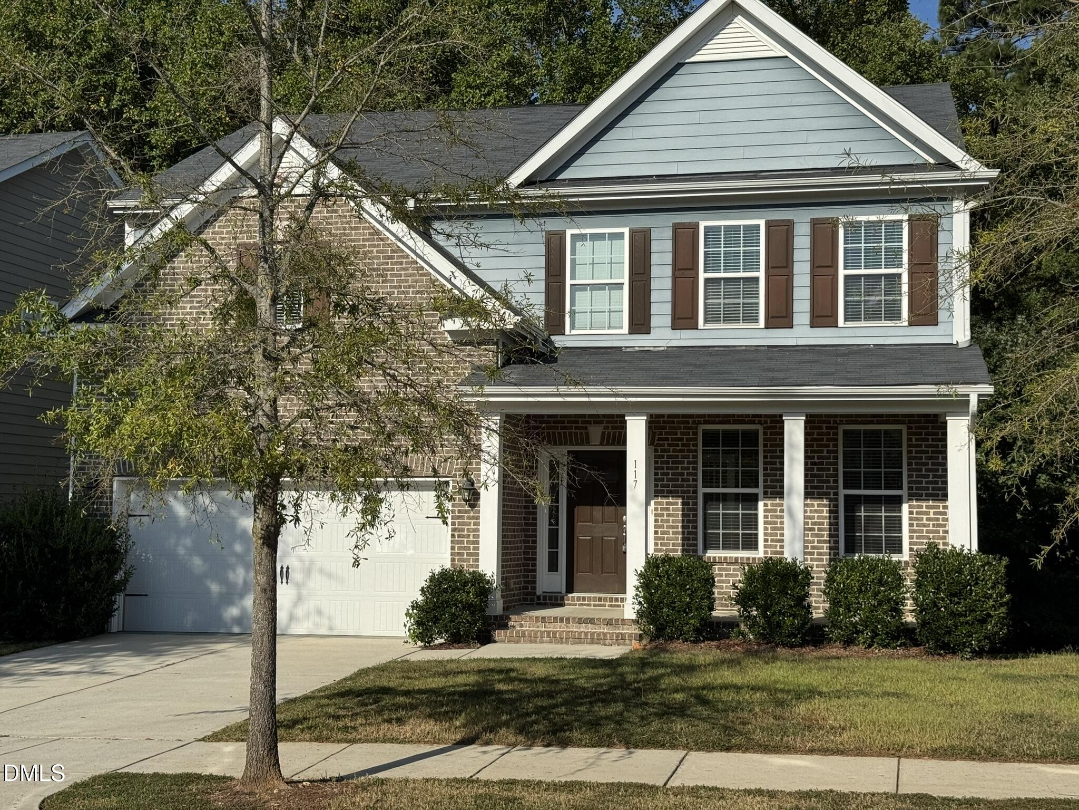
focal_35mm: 48
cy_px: 405
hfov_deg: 39.7
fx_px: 1496
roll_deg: -0.8
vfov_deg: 30.3
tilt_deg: +4.4
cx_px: 540
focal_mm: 6.76
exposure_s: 1/7092
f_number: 1.78
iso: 64
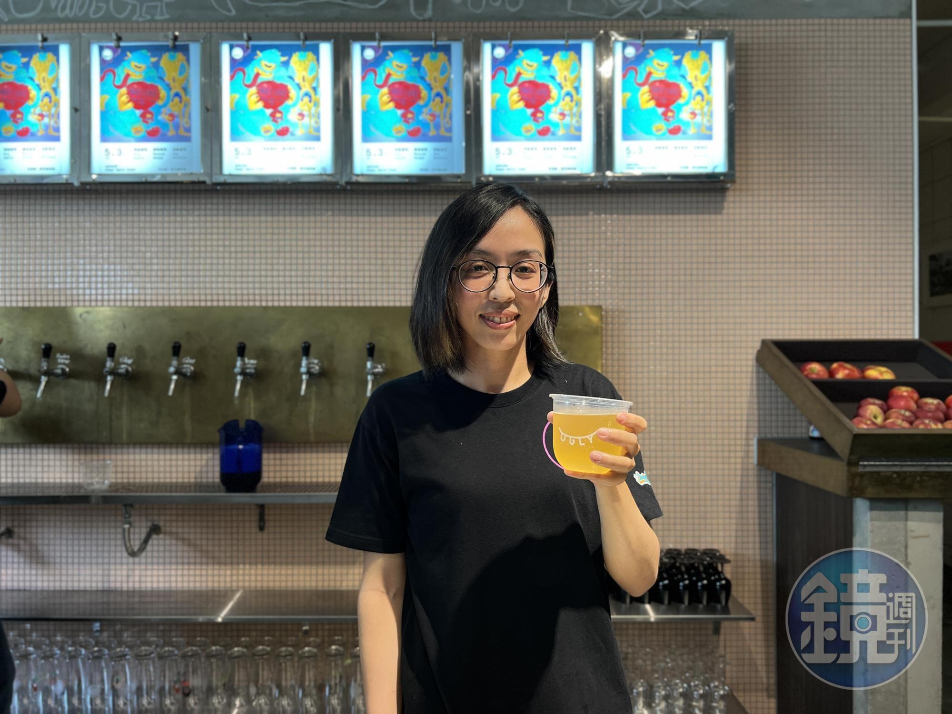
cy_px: 357
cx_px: 476
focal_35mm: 26
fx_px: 715
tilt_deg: -0.4
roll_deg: +0.1
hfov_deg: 67.3
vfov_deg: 53.1
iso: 125
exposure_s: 1/60
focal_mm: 5.7
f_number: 1.5
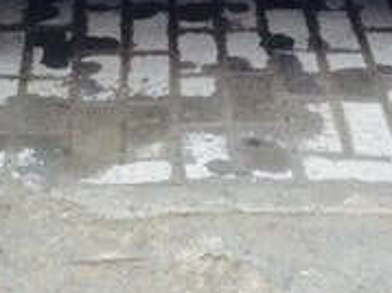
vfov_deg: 11.6
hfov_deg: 16.1
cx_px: 243
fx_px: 1381
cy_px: -150
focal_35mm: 122
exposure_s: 1/120
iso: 80
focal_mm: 4.12
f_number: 2.4
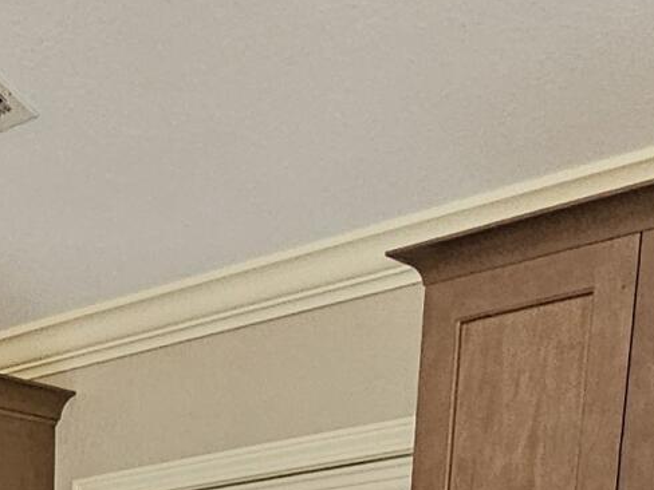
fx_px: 1511
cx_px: -103
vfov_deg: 13.4
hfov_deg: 22.7
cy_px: 1189
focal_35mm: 80
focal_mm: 2.2
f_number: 2.2
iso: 320
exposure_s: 1/40
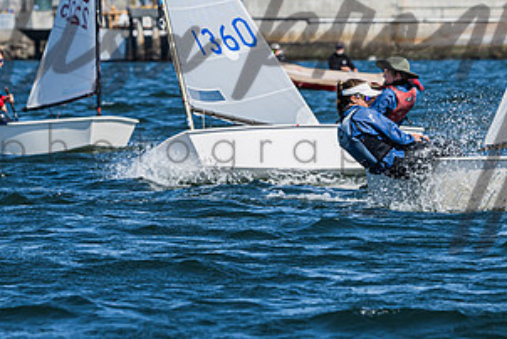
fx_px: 7062
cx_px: 316
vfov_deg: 2.7
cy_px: 58
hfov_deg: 4.1
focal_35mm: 501
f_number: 8
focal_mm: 230
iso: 320
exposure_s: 1/1000
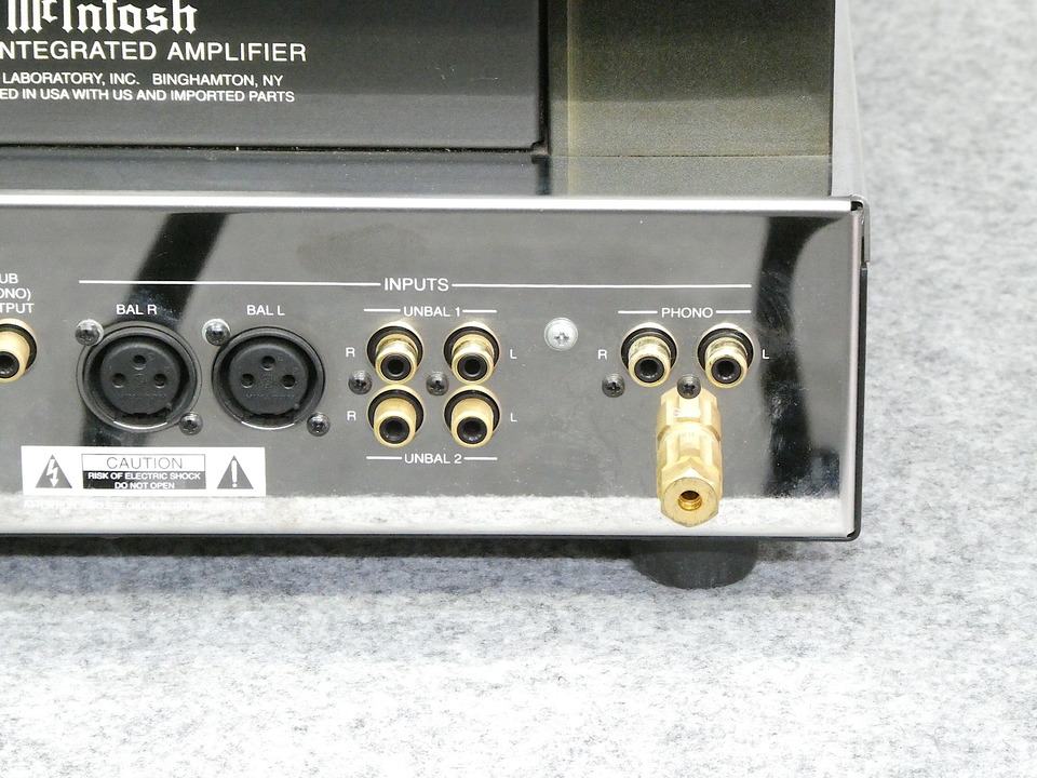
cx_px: 518
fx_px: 4793
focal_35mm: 160
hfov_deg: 12.3
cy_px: 389
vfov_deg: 9.3
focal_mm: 28.7
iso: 1600
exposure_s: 1/25
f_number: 5.5
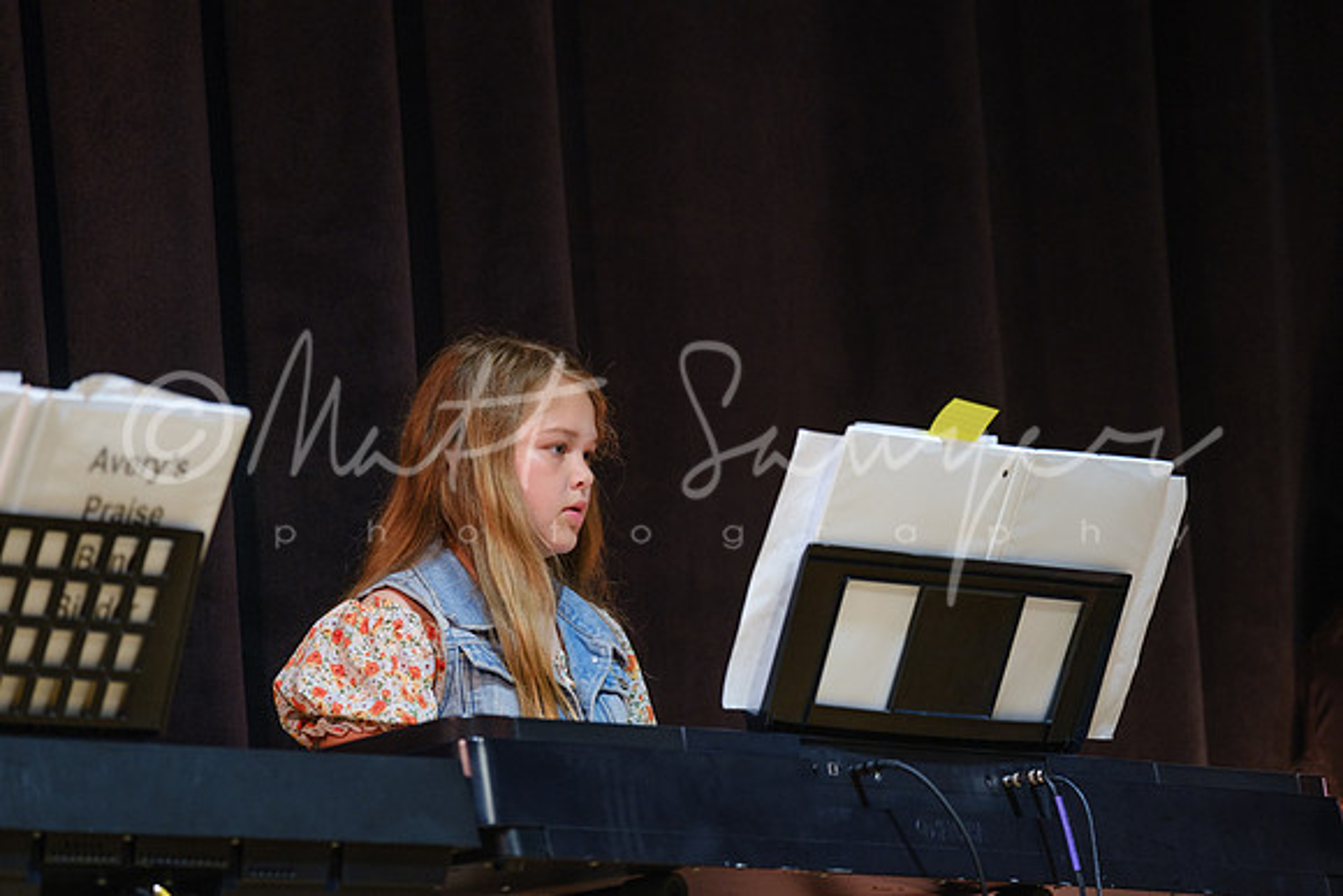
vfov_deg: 13.0
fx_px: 3941
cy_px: 448
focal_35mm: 106
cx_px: 672
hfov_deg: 19.3
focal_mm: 66
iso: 1250
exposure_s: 1/60
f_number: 2.8
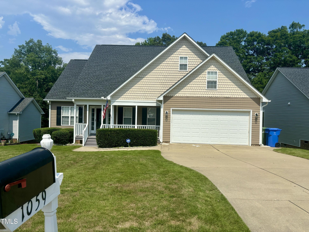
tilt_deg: -0.3
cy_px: 116
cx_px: 154
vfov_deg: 53.1
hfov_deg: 67.3
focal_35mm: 26
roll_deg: -1.2
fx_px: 232
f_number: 1.6
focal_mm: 5.96
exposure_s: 1/5618
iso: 50
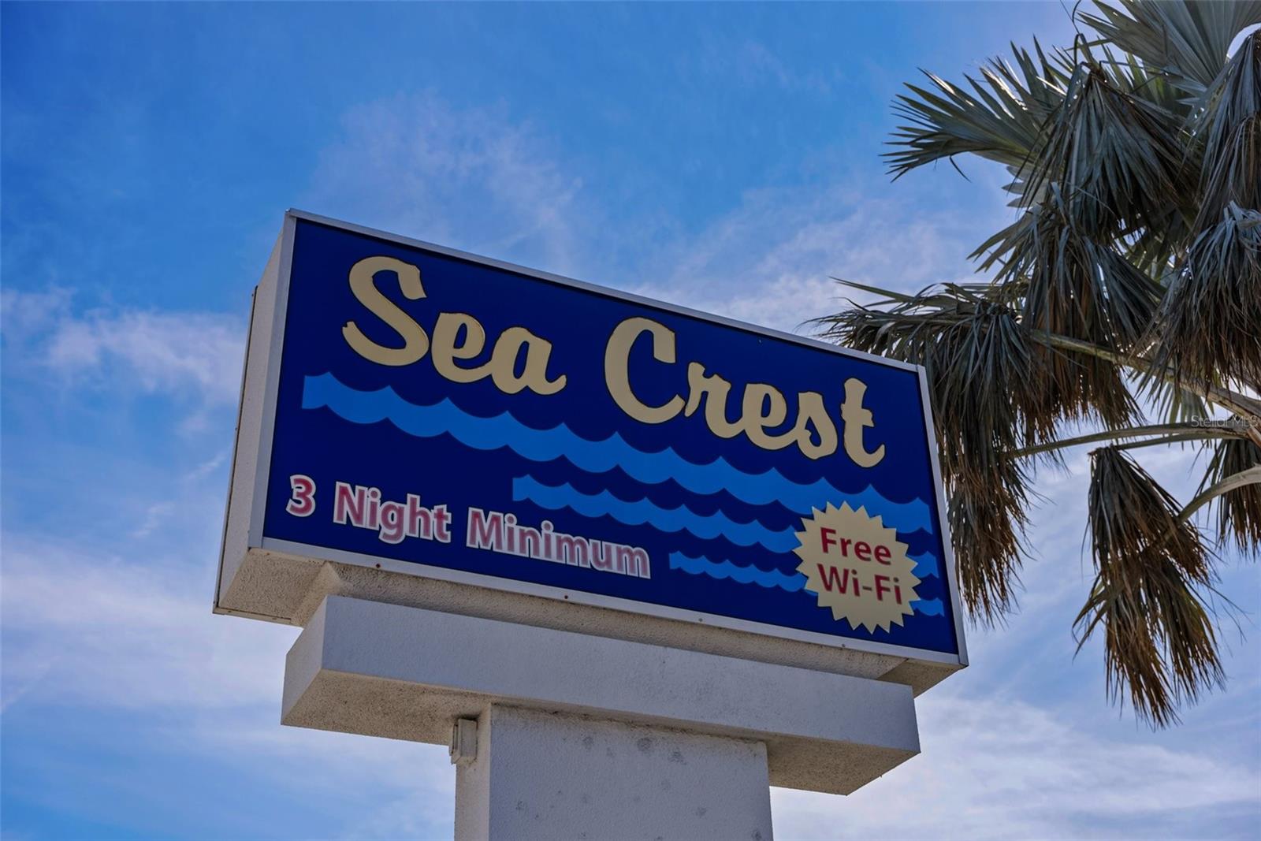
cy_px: 420
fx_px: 1552
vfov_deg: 30.3
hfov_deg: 44.2
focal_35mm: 44
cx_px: 630
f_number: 3.5
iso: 125
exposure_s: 1/2500
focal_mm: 44.3
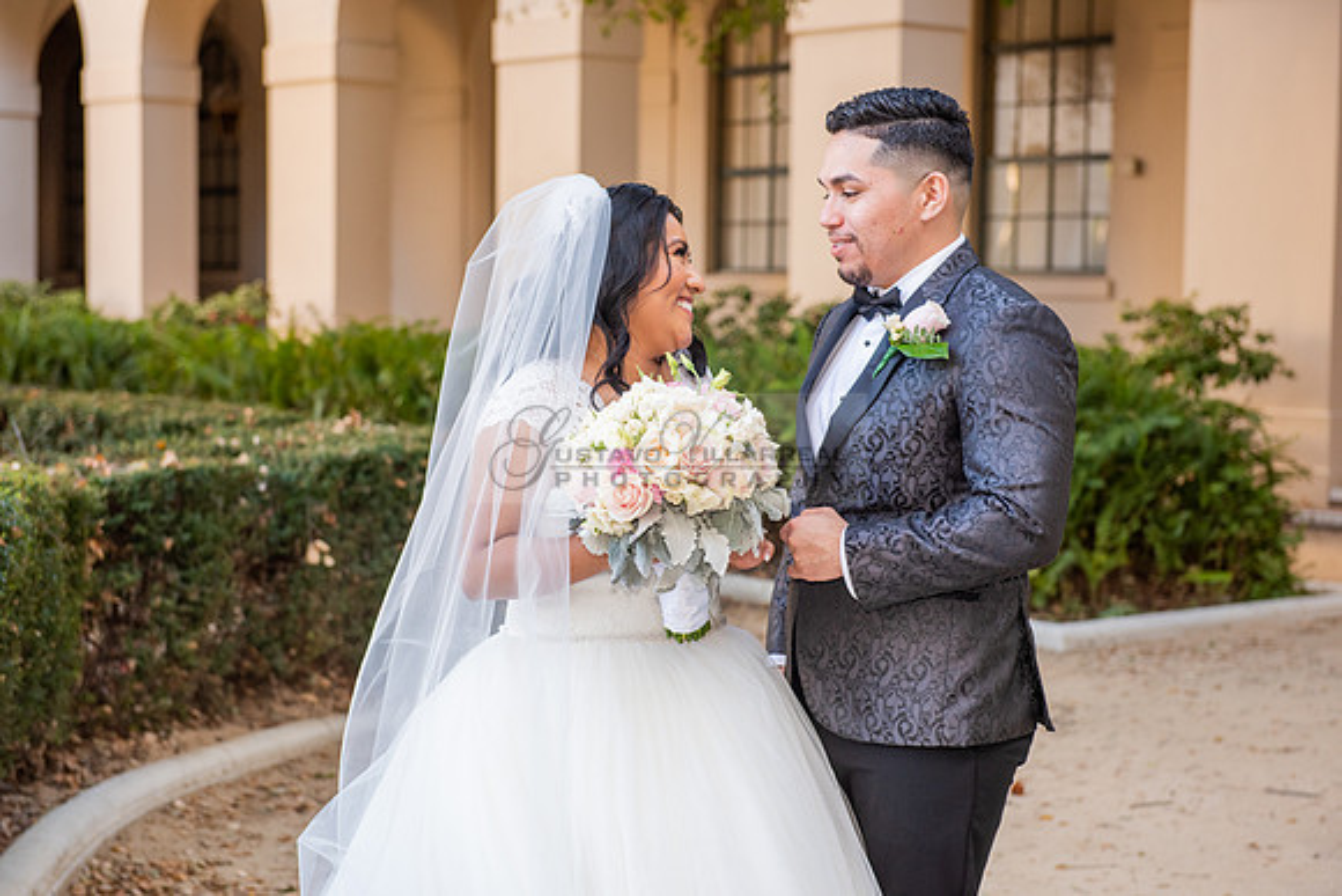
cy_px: 448
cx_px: 671
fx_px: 2610
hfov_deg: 28.8
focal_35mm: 70
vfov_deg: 19.5
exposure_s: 1/200
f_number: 4.5
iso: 640
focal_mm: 70
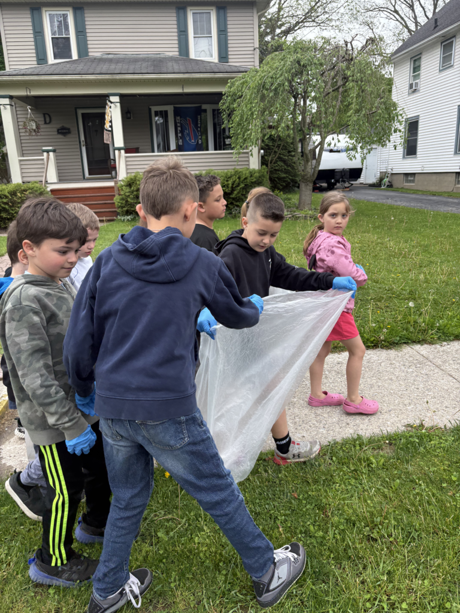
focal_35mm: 26
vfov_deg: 67.3
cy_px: 306
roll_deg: -0.9
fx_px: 461
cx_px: 230
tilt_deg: -12.6
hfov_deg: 53.1
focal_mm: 5.96
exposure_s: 1/840
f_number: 1.6
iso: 64
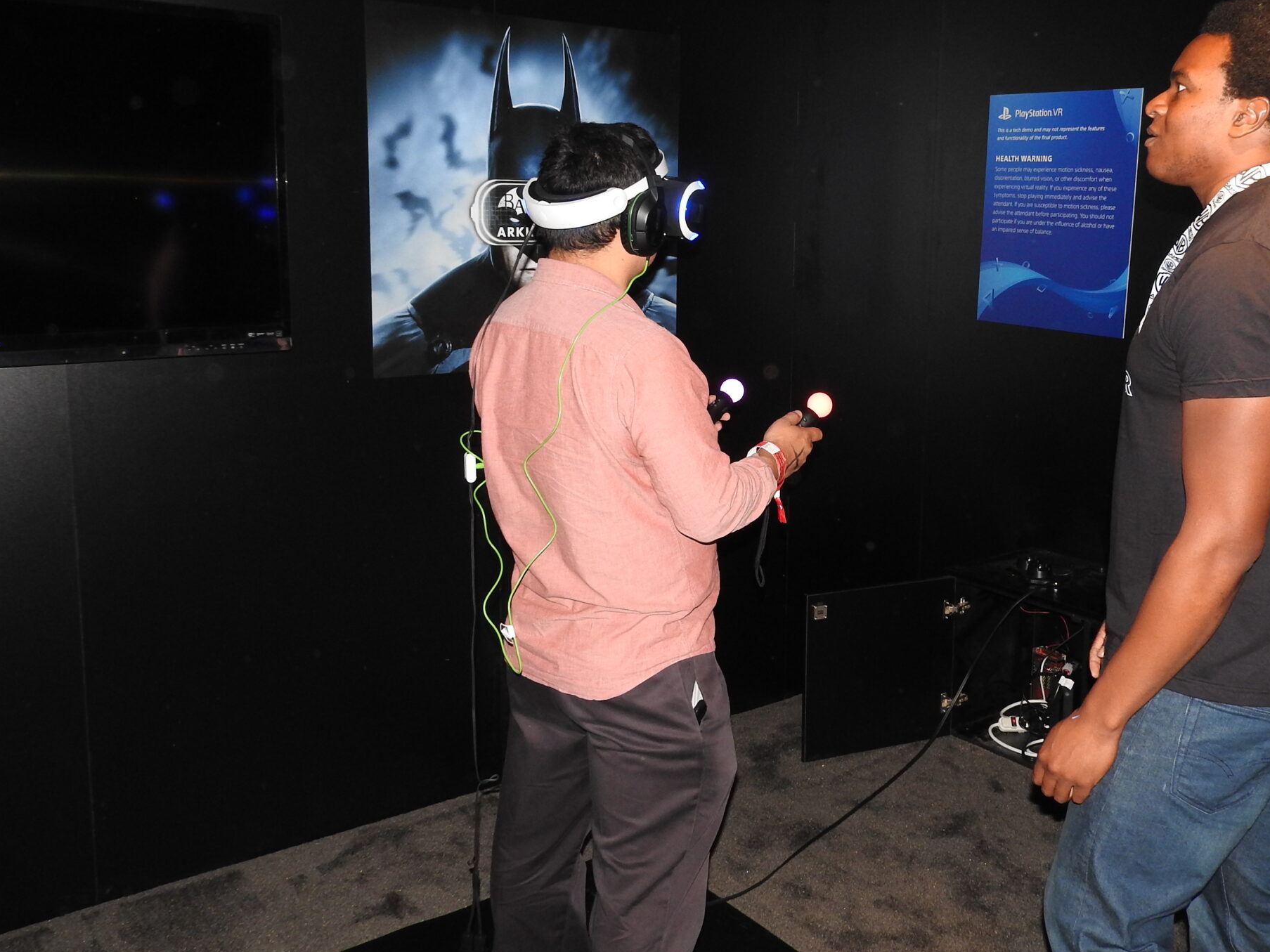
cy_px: 387
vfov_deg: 41.6
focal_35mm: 34
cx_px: 760
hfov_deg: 53.6
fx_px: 1247
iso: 200
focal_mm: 4.3
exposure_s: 1/30
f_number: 3.3
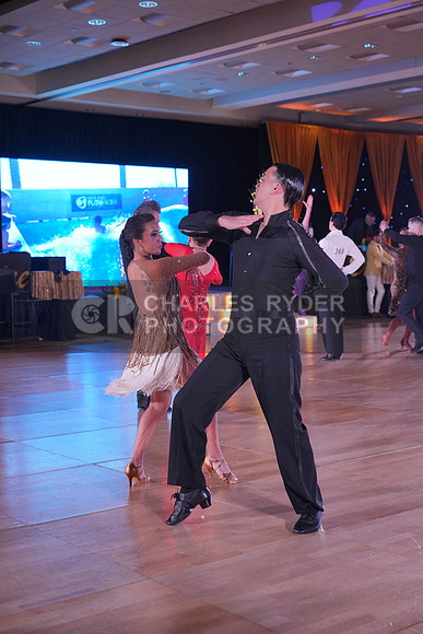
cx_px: 212
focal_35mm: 55
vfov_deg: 36.2
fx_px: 969
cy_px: 317
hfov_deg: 24.6
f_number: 4
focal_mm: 55
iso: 1600
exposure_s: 1/400
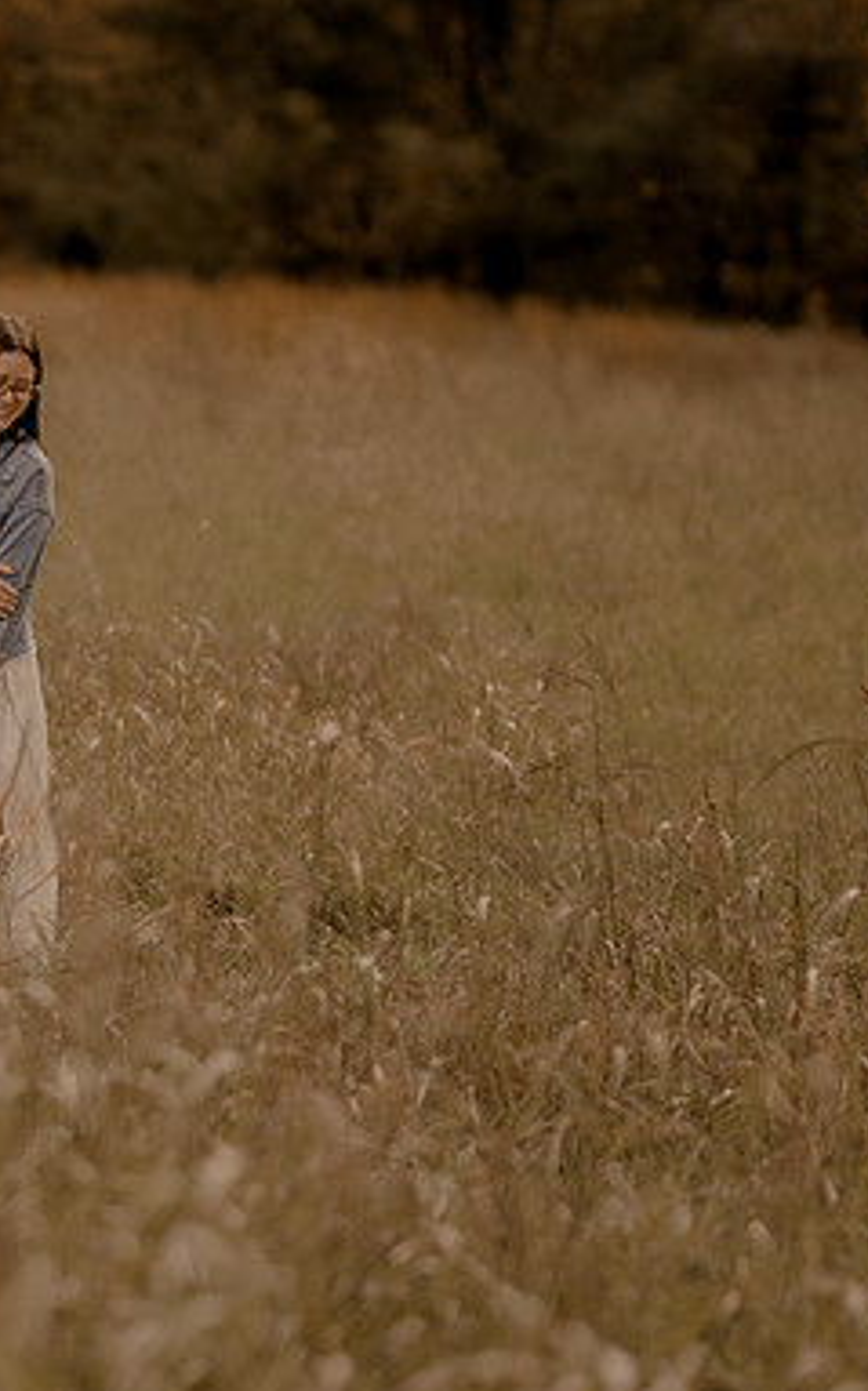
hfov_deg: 6.7
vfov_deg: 10.7
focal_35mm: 196
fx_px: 7427
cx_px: -120
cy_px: 694
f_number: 1.4
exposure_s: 1/3200
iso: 200
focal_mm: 85
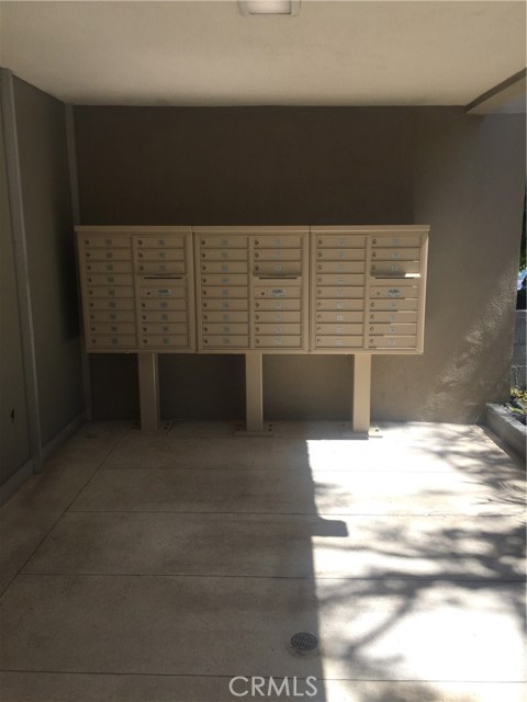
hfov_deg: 48.2
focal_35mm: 29
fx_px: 589
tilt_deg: -8.8
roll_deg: -0.1
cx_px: 264
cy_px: 351
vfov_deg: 61.7
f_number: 2.2
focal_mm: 4.15
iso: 32
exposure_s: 1/1014
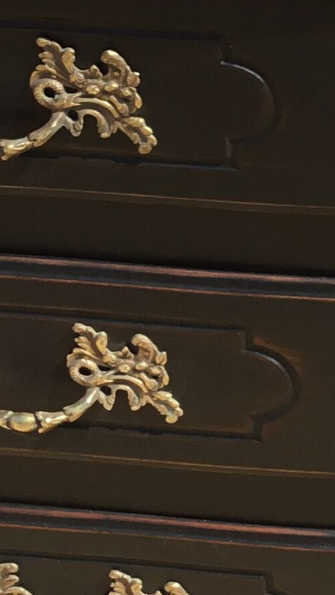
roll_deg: +0.7
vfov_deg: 17.1
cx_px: 457
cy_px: 161
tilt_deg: -30.8
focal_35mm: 125
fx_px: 1974
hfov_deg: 9.5
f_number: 2.4
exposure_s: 1/981
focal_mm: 3.3
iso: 25
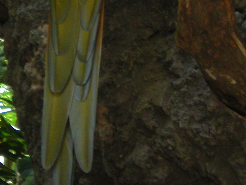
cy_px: -63
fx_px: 1627
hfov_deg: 8.6
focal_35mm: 229
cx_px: 153
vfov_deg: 6.4
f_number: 4.6
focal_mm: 12.3
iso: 200
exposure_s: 1/50
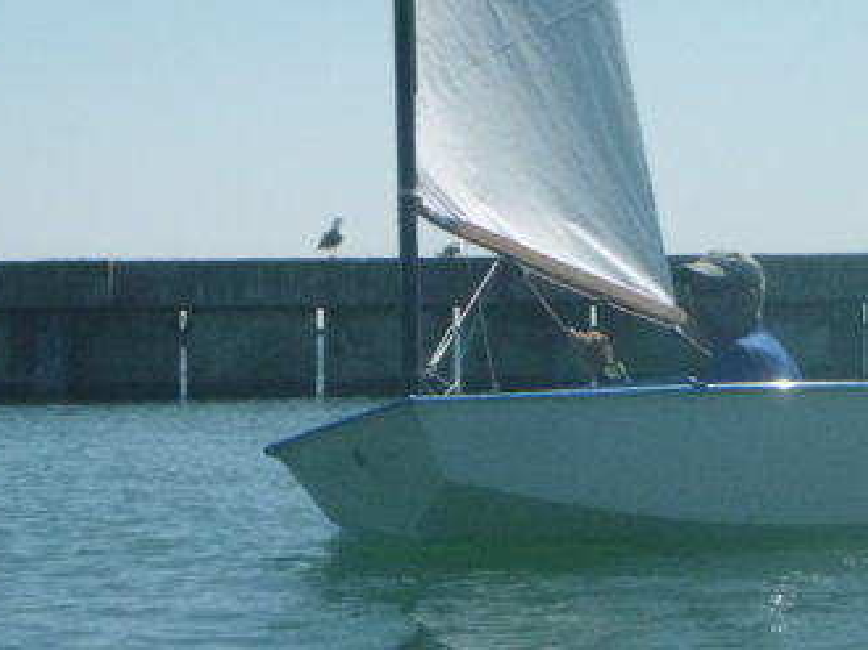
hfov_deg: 10.9
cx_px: 458
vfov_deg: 8.1
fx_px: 4560
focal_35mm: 182
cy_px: 233
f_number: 13
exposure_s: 1/500
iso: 400
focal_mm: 18
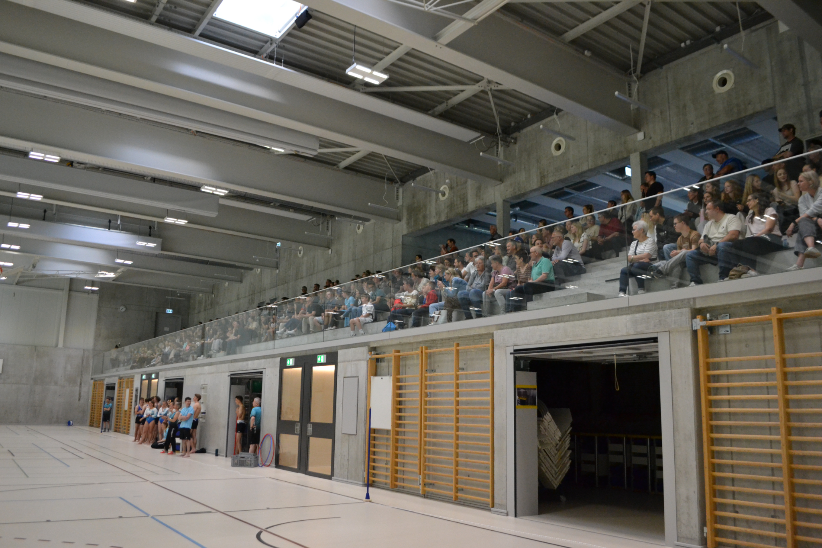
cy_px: 274
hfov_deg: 67.4
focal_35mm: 27
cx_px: 411
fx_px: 616
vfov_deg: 47.9
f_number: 3.5
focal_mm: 18
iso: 2200
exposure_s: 1/500
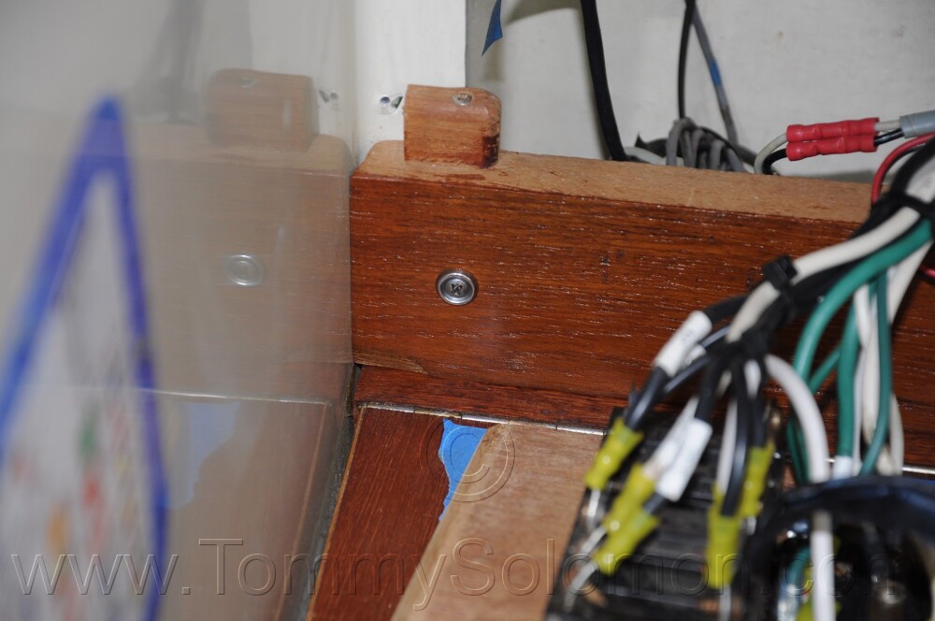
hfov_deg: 17.1
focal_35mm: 120
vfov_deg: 11.4
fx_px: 3113
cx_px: 468
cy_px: 310
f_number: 5.3
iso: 400
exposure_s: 1/60
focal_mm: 80
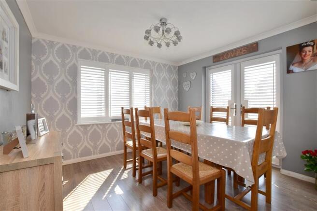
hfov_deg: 100.4
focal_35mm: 15
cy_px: 106
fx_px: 132
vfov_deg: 77.3
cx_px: 158
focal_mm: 10
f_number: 11
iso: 200
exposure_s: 1/60
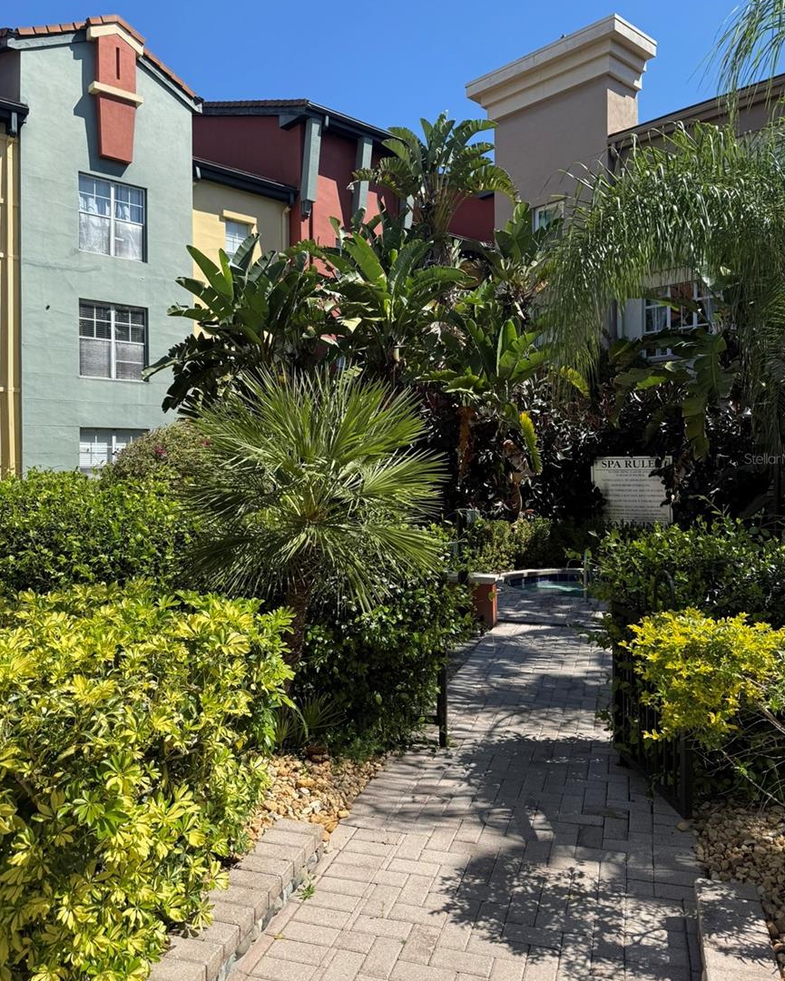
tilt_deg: +1.0
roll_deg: -0.1
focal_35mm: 26
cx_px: 400
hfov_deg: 54.9
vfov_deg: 66.0
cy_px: 458
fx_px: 755
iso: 80
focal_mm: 6.76
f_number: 1.78
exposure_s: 1/2801
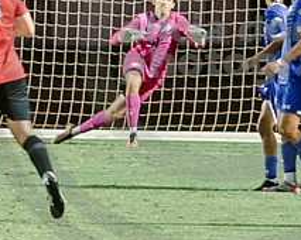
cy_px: 6
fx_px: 8179
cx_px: -332
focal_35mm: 919
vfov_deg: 1.7
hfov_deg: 2.1
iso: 1250
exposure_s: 1/100
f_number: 2.8
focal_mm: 90
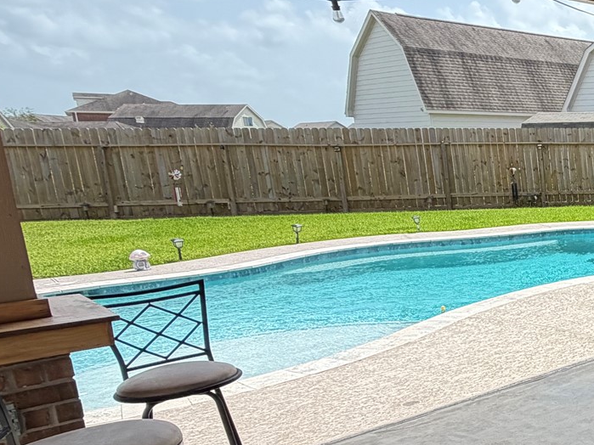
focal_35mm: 41
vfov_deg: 35.0
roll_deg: +1.2
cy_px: 275
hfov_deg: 31.5
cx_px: 822
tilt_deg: -10.7
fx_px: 703
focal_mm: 2.22
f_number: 2.2
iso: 40
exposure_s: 1/607
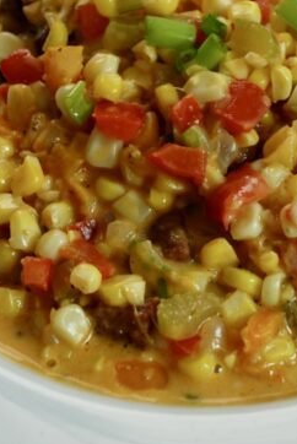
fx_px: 976
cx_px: 193
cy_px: 184
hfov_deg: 17.3
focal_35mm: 79
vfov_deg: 25.6
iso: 125
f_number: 3.2
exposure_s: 1/80
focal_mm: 19.76
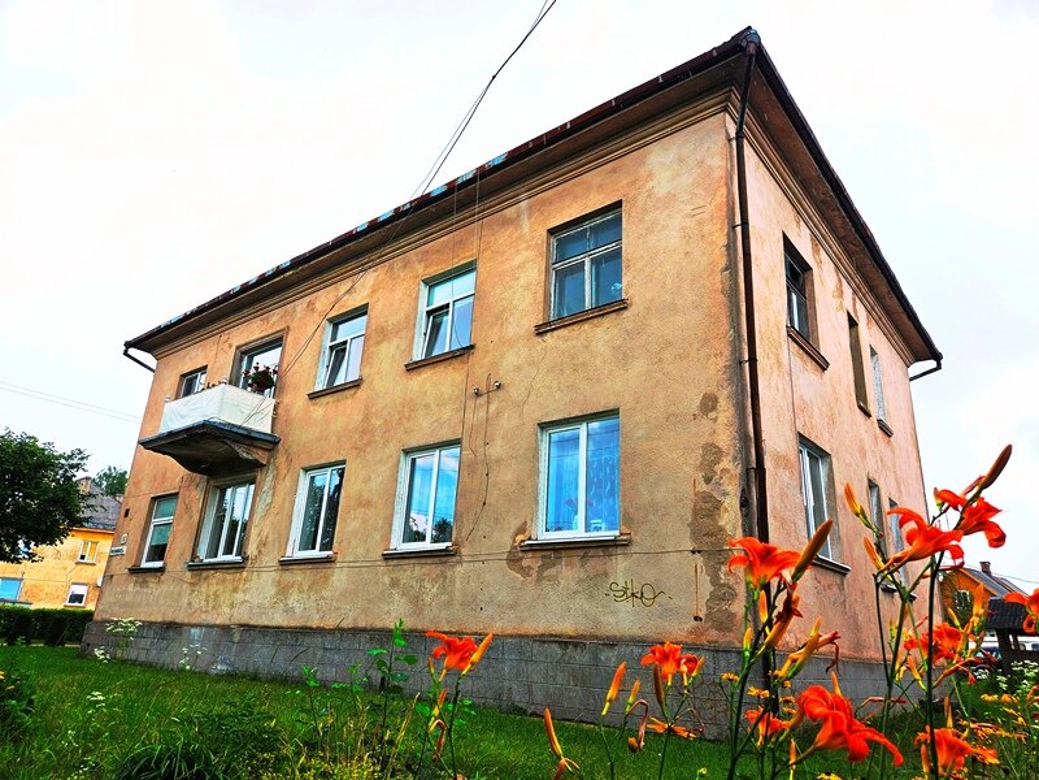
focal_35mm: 23
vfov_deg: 58.9
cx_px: 520
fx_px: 690
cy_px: 390
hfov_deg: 73.9
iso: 25
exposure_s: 1/380
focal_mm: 5.4
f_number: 1.8
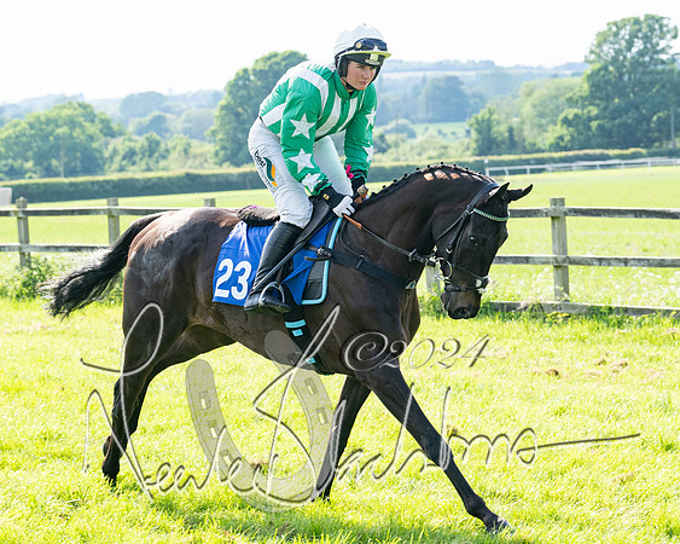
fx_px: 3252
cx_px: 413
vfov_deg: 9.6
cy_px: 218
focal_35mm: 162
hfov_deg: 11.9
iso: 400
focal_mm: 79
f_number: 5
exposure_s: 1/1250
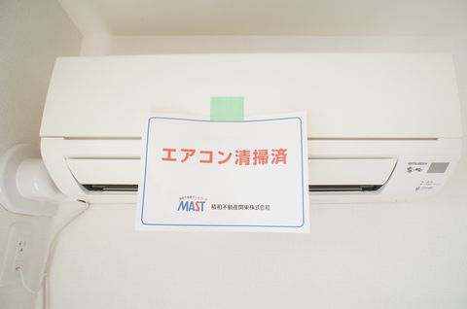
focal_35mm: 24
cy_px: 154
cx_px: 234
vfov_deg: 52.9
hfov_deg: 73.8
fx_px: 311
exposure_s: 1/60
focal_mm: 16
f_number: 4
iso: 200
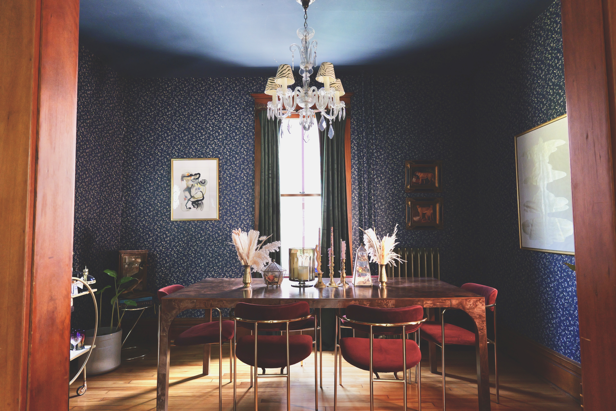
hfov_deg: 84.0
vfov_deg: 61.9
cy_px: 206
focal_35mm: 20
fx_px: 342
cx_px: 308
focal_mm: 20
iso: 2500
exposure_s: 1/30
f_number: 4.7
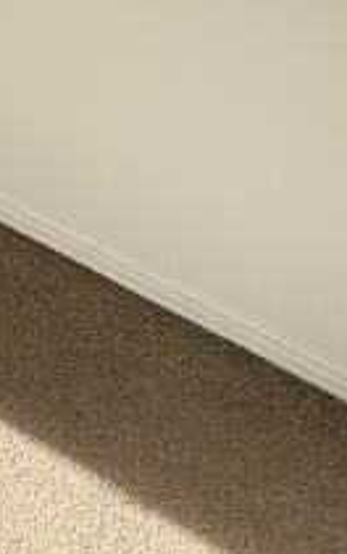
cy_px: -399
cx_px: -807
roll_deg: -1.6
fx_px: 1089
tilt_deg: -14.8
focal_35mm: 72
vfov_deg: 21.1
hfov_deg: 10.1
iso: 40
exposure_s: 1/166
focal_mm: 2.22
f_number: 2.2
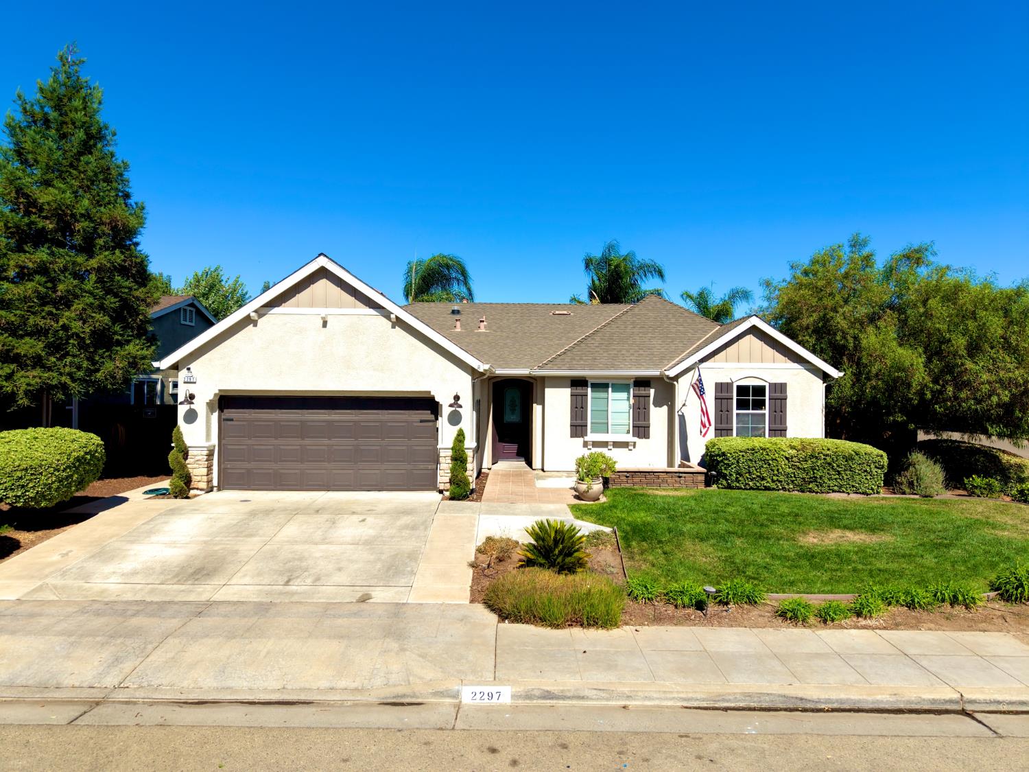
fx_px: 713
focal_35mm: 24
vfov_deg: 56.8
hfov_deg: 71.6
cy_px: 386
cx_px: 514
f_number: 1.8
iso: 150
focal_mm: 8.67
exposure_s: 1/6400
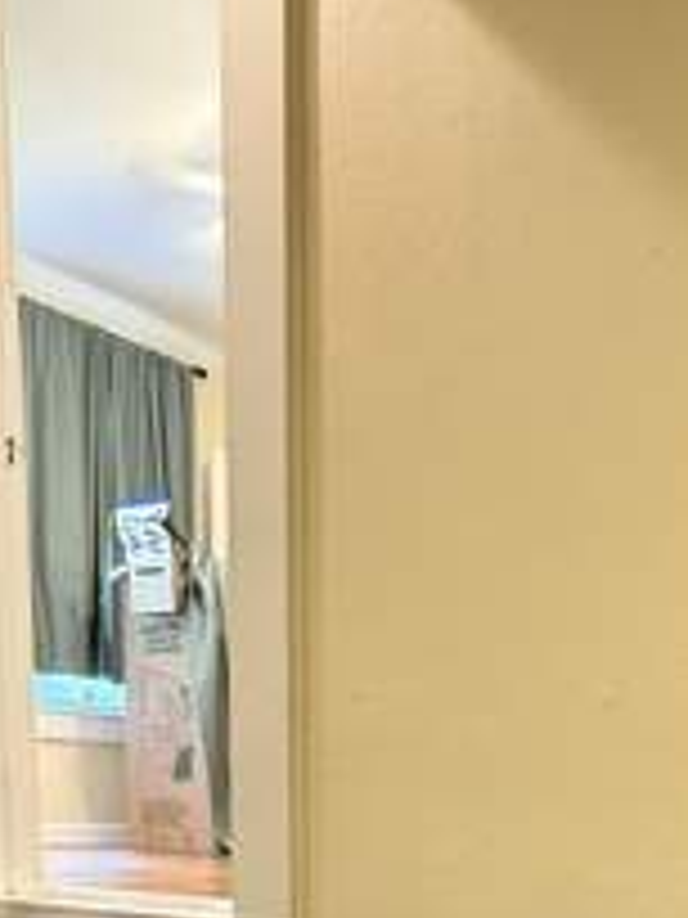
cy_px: 1004
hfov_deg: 32.6
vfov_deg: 36.5
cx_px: 459
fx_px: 1166
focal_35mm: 44
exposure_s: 1/60
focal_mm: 2.22
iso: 500
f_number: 2.2
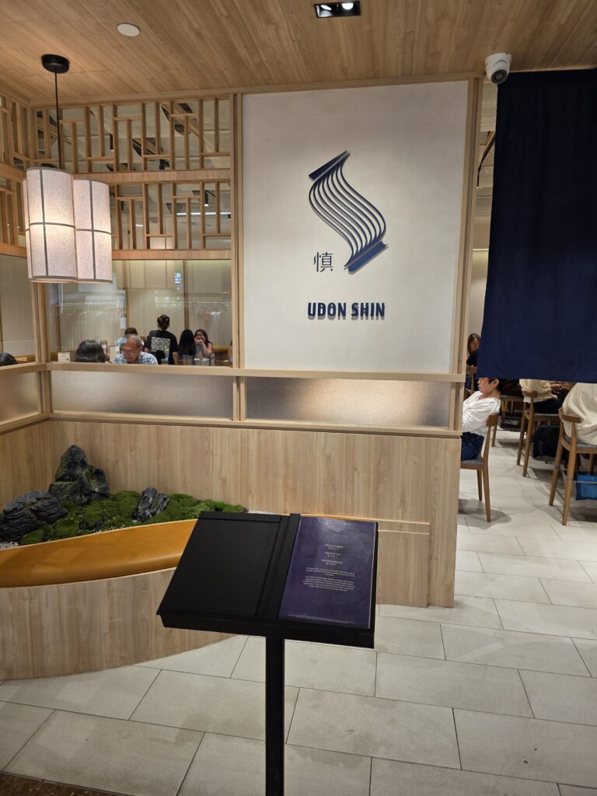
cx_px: 298
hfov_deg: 58.9
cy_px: 398
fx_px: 529
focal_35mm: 23
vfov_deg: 73.9
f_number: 1.7
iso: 64
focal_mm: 6.3
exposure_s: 1/50.3
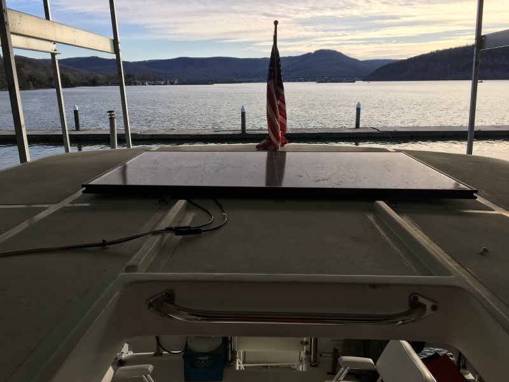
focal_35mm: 29
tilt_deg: -13.6
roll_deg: +1.0
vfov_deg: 48.2
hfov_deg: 61.7
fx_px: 426
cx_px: 254
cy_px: 191
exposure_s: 1/663
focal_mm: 4.15
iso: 25
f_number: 2.2
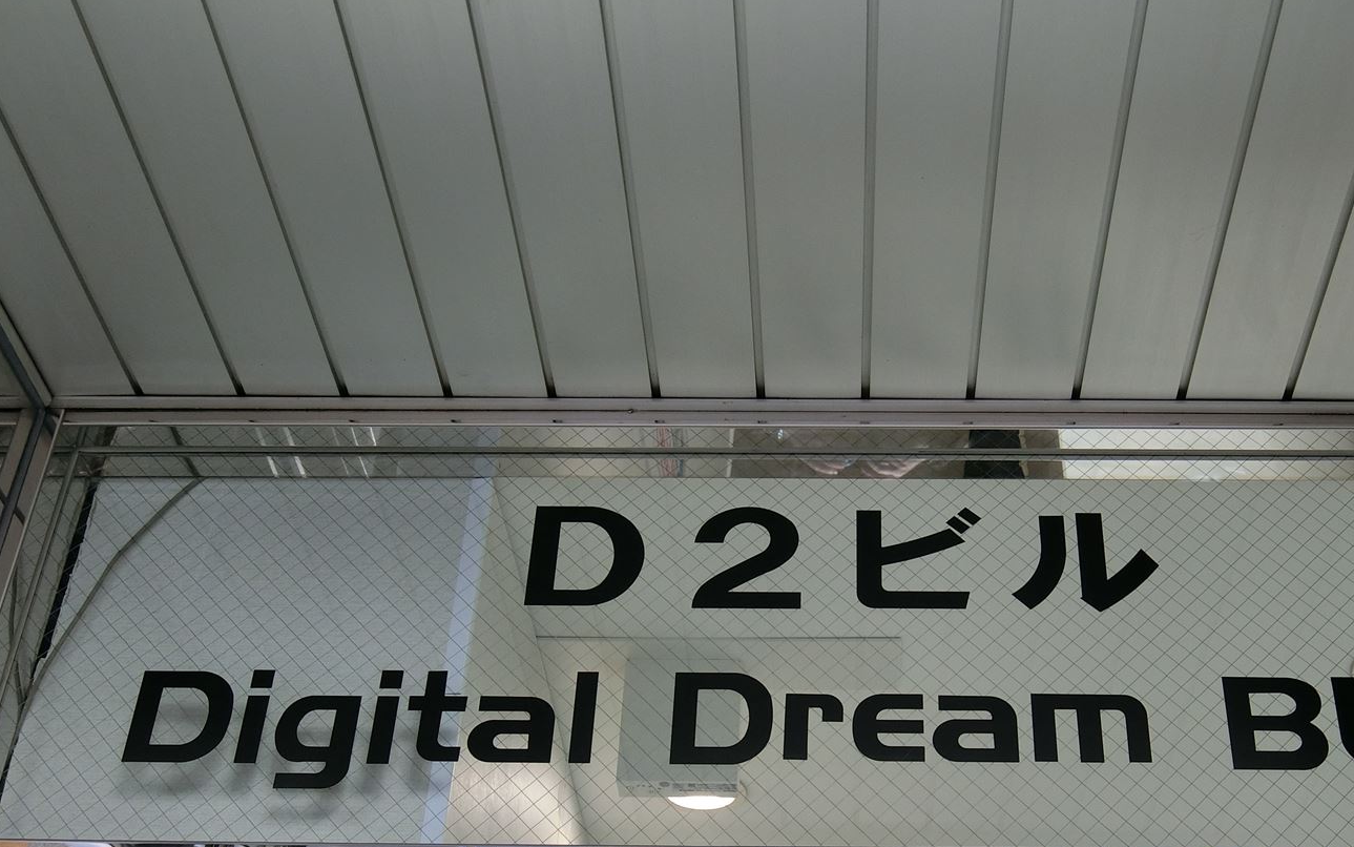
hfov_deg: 40.1
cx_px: 817
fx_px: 1845
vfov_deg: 25.7
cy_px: 585
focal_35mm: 50
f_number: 3.7
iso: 160
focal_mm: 8.1
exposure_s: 1/125
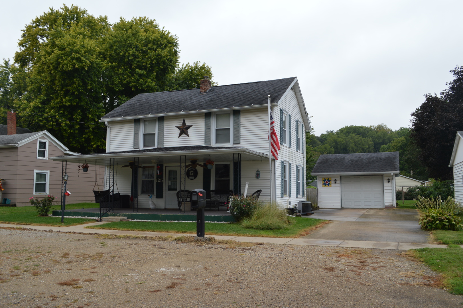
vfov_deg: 43.5
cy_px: 154
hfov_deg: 62.0
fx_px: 386
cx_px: 232
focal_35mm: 30
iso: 100
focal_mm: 20
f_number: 7.1
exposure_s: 1/200
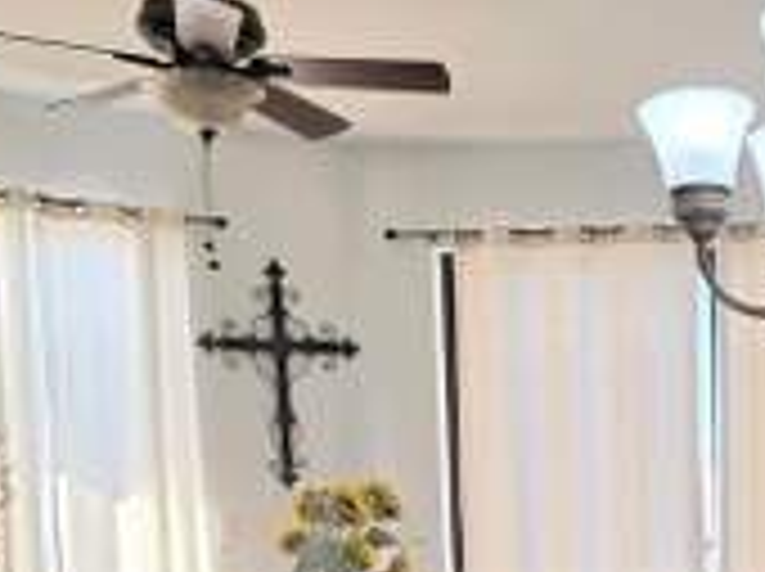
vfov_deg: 21.2
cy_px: 658
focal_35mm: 65
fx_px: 1434
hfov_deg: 28.4
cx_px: 724
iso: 64
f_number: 1.7
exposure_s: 1/120
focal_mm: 6.3
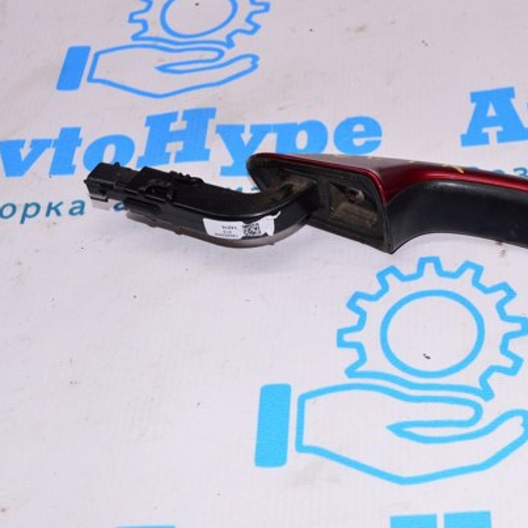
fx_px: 1013
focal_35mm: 59
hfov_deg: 28.7
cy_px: 261
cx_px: 413
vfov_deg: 29.2
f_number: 8
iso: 1600
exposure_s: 1/200
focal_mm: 29
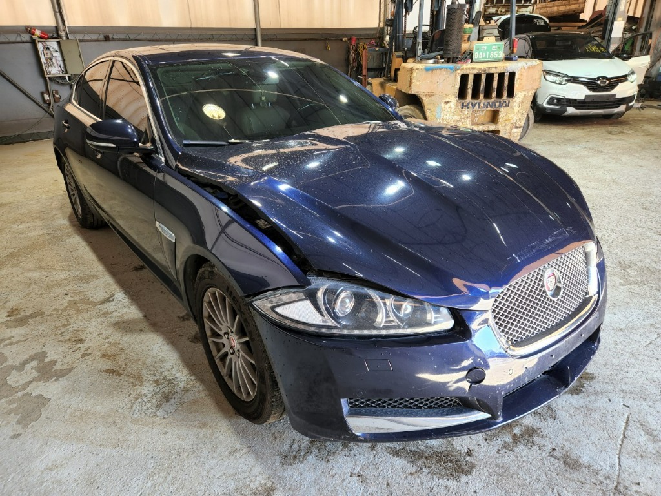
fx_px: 439
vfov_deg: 58.9
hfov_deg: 73.9
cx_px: 330
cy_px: 248
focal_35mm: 23
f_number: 1.8
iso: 80
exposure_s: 1/120
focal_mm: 5.4
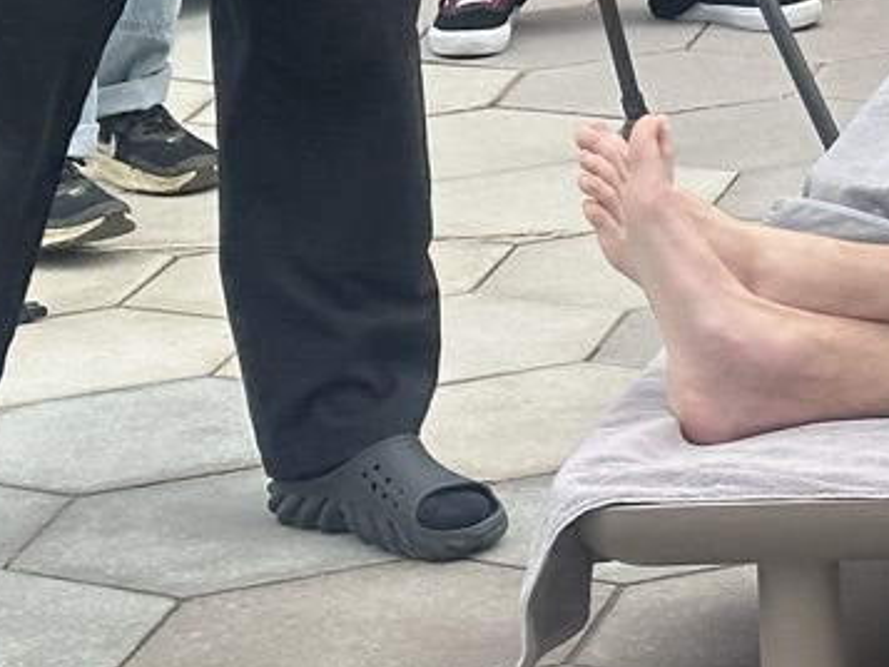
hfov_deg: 9.0
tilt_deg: -5.6
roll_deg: +2.7
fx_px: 5523
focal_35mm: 215
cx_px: 1277
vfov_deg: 6.7
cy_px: -538
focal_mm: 6.86
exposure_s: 1/1323
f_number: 1.78
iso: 64
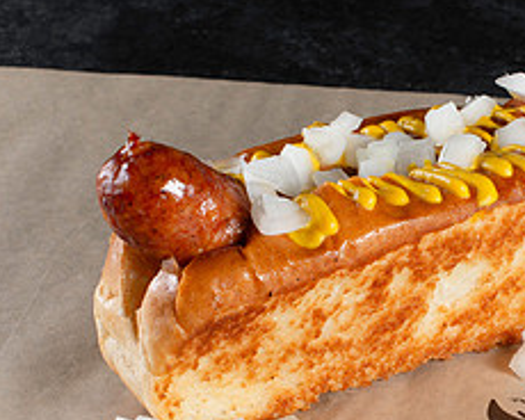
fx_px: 2113
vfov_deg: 11.3
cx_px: 501
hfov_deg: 14.0
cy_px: 353
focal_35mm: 136
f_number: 13
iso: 250
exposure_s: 1/60
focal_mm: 50
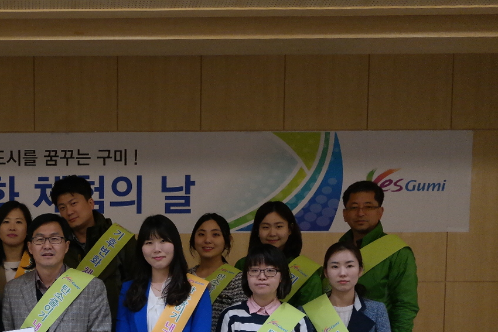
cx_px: 38
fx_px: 844
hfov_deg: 31.2
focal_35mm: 61
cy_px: 331
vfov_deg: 21.5
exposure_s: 1/40
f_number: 3.5
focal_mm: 20
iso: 1600
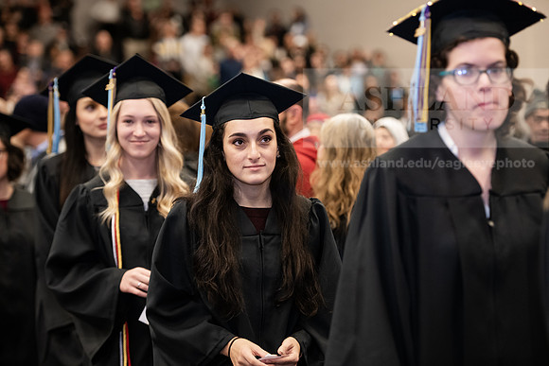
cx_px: 274
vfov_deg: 12.5
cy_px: 183
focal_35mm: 110
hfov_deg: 18.6
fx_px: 1678
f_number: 3.2
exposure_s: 1/200
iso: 2000
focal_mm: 110
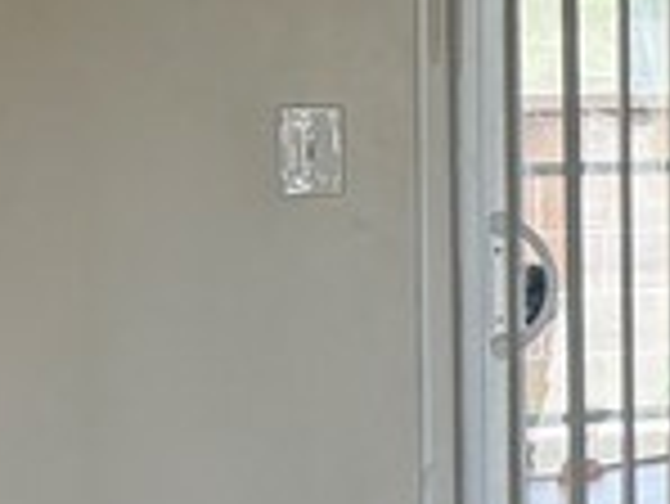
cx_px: 1943
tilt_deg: -2.8
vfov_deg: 9.0
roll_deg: +1.0
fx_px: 3196
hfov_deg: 9.6
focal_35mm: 165
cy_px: -4
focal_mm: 6.76
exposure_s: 1/120
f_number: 1.78
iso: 160
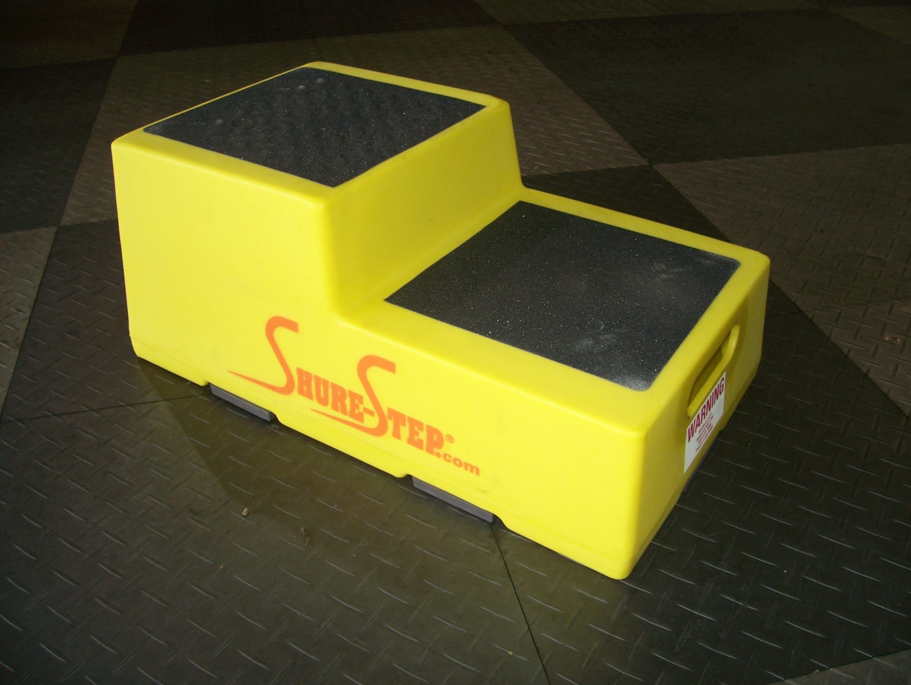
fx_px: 895
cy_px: 342
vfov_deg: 41.8
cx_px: 456
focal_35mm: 34
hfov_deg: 53.9
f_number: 2.7
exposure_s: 1/60
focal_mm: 5.6
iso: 80
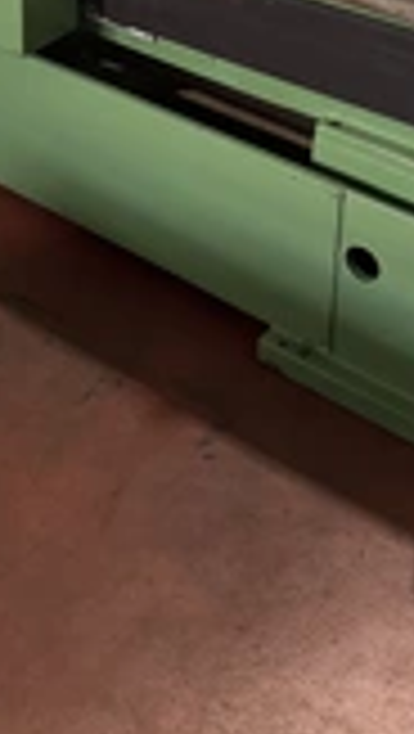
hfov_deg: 18.8
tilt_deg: -19.2
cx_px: 108
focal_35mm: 64
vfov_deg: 29.1
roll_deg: -0.8
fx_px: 1246
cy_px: -104
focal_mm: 6.76
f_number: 1.78
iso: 200
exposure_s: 1/90
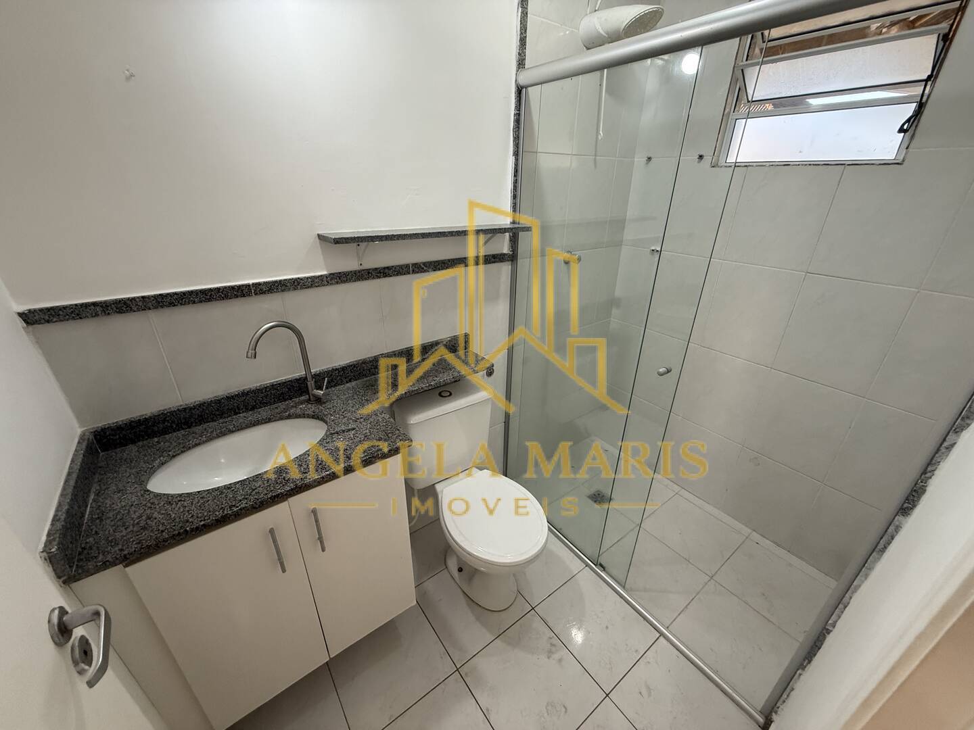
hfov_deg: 102.1
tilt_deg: -24.8
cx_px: 487
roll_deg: -0.3
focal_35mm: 14
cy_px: 365
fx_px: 394
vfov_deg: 85.7
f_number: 2.2
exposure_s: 1/120
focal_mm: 2.22
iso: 250
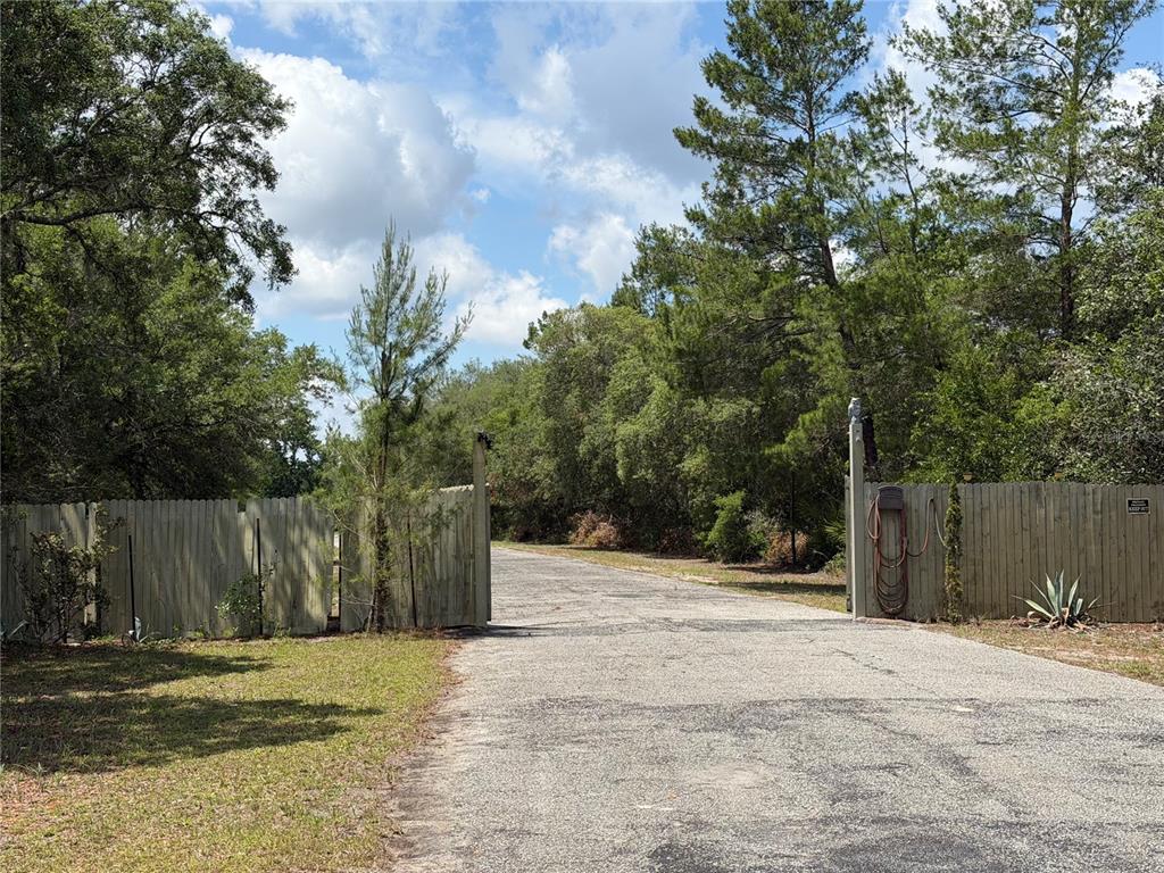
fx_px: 1614
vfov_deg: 30.3
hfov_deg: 39.7
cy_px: 436
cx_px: 582
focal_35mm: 48
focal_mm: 6.76
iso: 64
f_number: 1.78
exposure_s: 1/4587
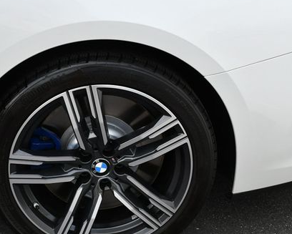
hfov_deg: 35.1
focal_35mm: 53
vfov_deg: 28.6
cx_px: 102
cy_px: 142
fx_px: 458
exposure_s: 1/250
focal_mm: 18
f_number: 6.3
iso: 200
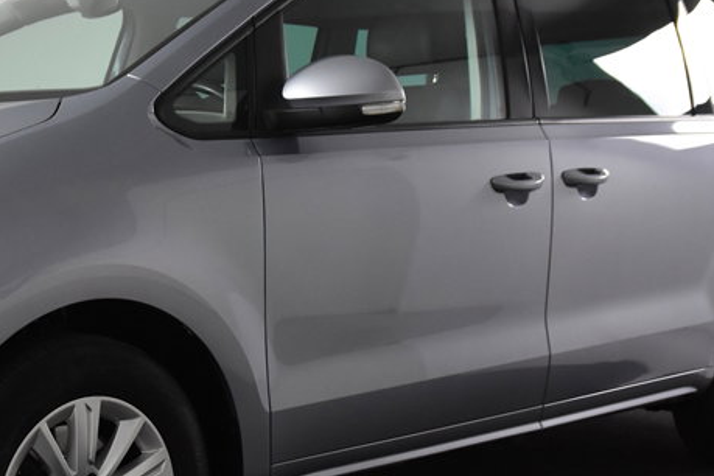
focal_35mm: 67
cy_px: 273
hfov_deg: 29.1
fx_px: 1329
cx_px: 96
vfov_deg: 20.3
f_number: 4.5
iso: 1600
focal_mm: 20
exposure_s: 1/80
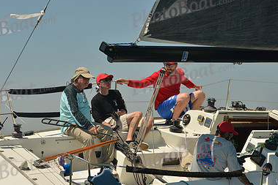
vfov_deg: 10.5
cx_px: 94
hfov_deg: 15.7
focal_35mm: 130
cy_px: 125
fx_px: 1004
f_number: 9
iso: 200
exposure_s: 1/640
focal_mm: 85
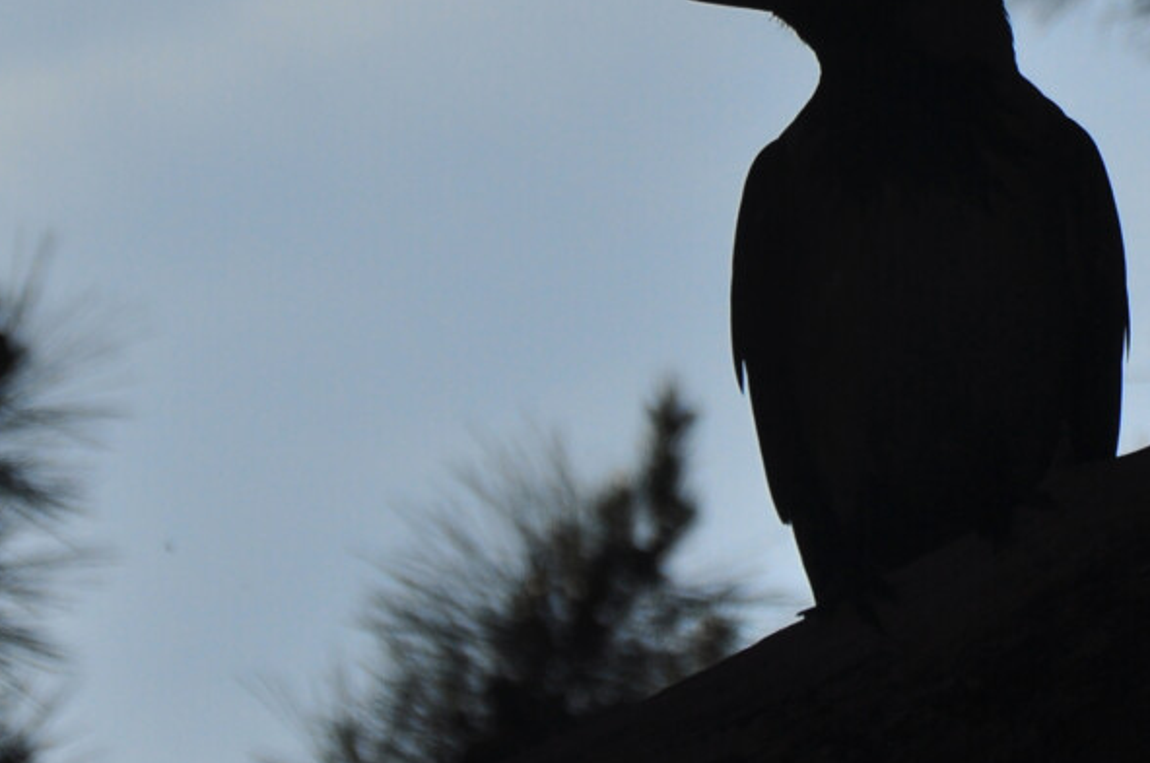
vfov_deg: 2.7
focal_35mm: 511
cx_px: 826
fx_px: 16289
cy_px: 172
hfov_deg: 4.0
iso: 200
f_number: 5.6
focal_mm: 105
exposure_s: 1/4000
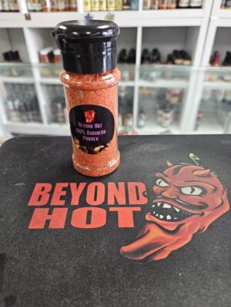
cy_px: 154
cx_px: 116
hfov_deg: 58.9
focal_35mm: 23
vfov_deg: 73.9
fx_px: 205
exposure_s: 1/120
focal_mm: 5.4
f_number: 1.8
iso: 250
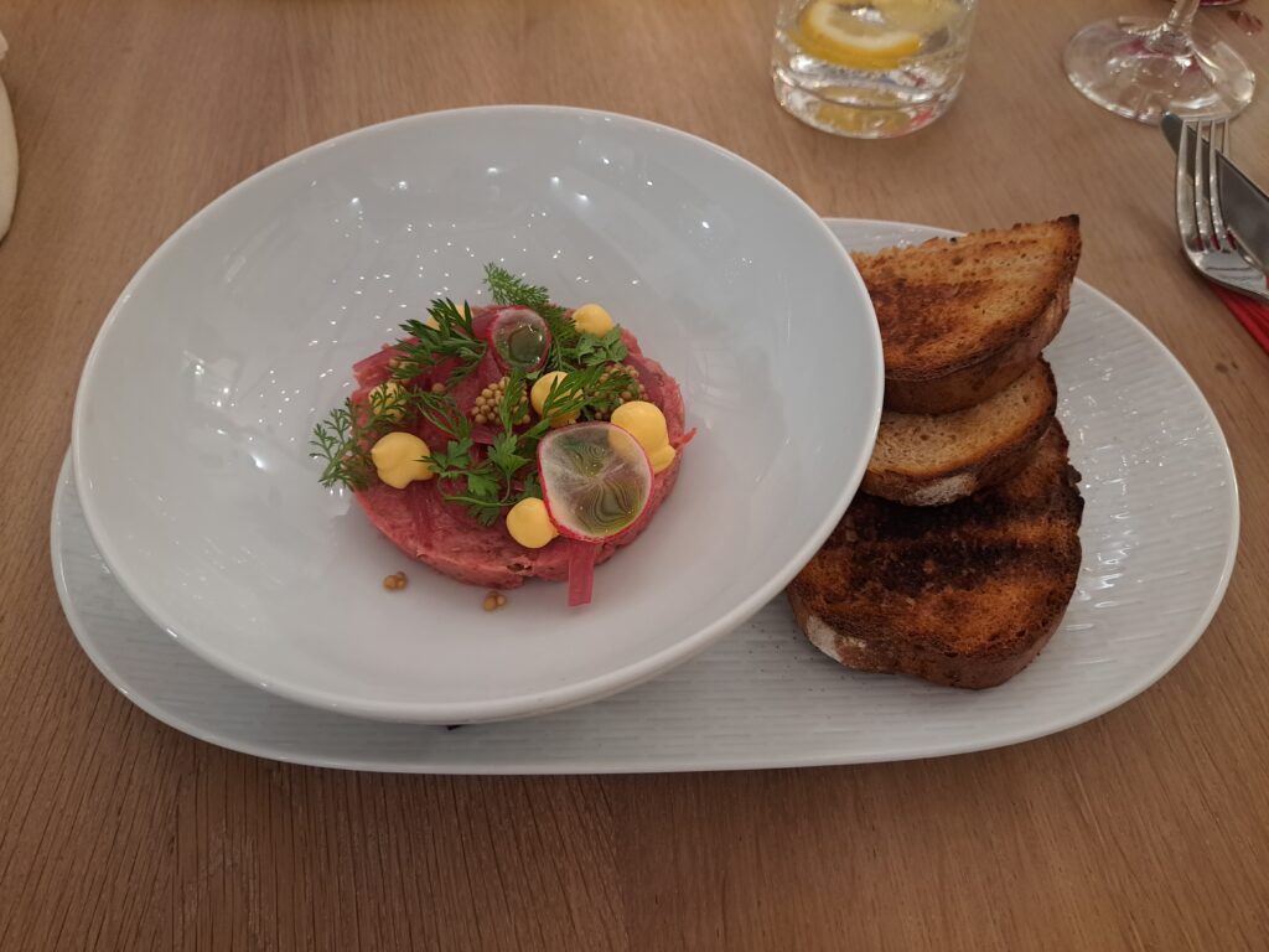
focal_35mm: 24
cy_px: 476
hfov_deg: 71.6
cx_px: 634
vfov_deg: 56.8
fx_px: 880
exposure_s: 1/20
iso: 500
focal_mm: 5.23
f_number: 1.8
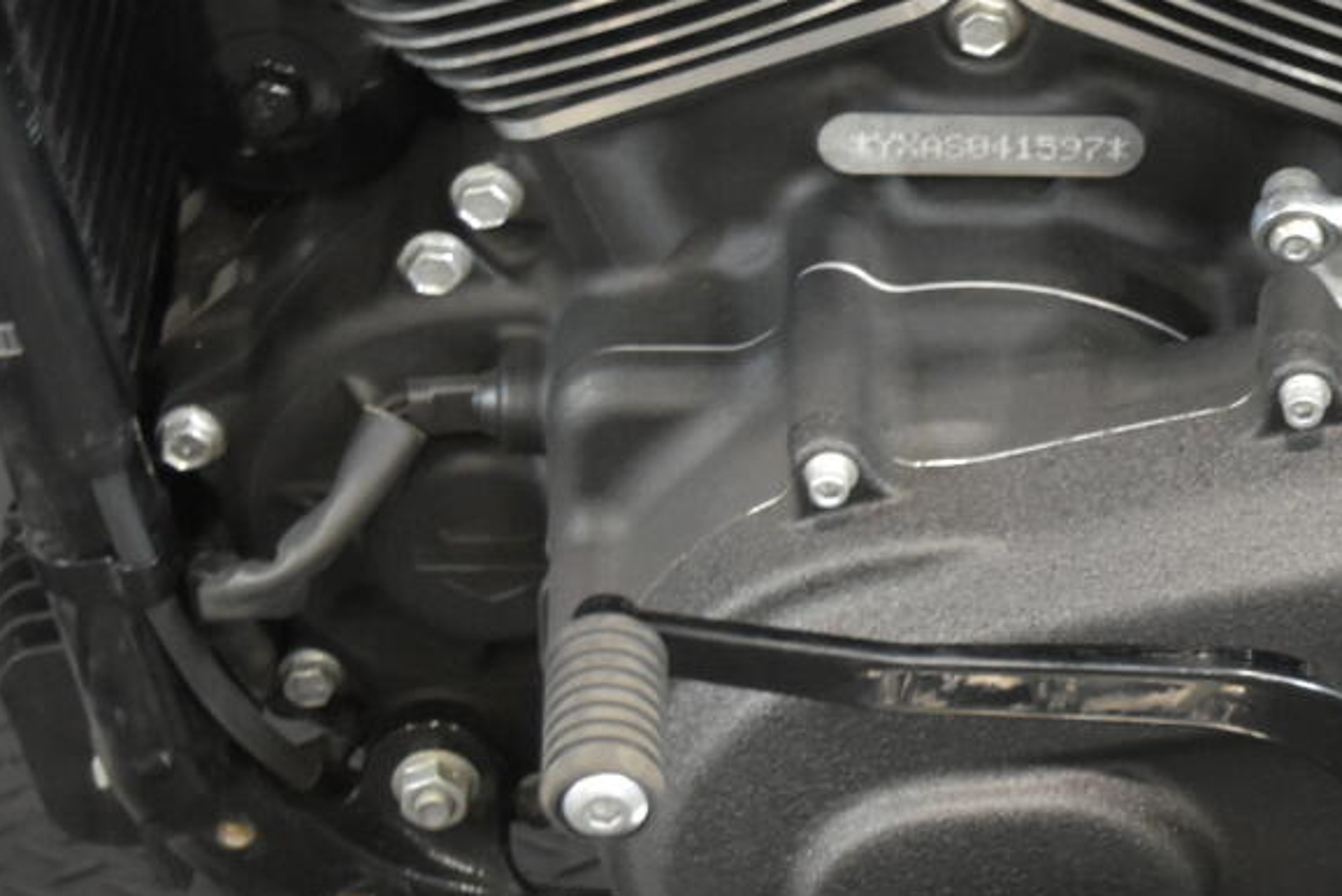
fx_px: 6191
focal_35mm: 166
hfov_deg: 12.1
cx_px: 1642
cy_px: 245
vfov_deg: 8.3
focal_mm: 32
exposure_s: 1/13
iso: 1600
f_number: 4.8
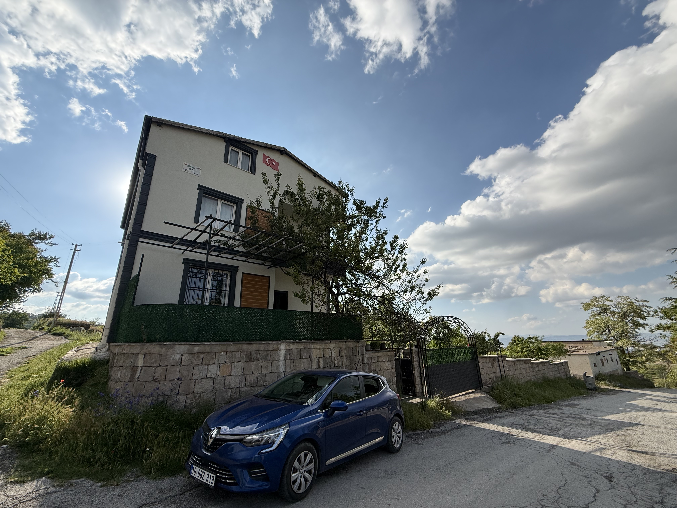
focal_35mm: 14
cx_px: 338
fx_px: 274
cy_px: 254
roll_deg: +1.0
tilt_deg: +18.3
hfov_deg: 102.1
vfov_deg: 85.7
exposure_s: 1/2024
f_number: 2.2
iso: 50
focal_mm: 2.22
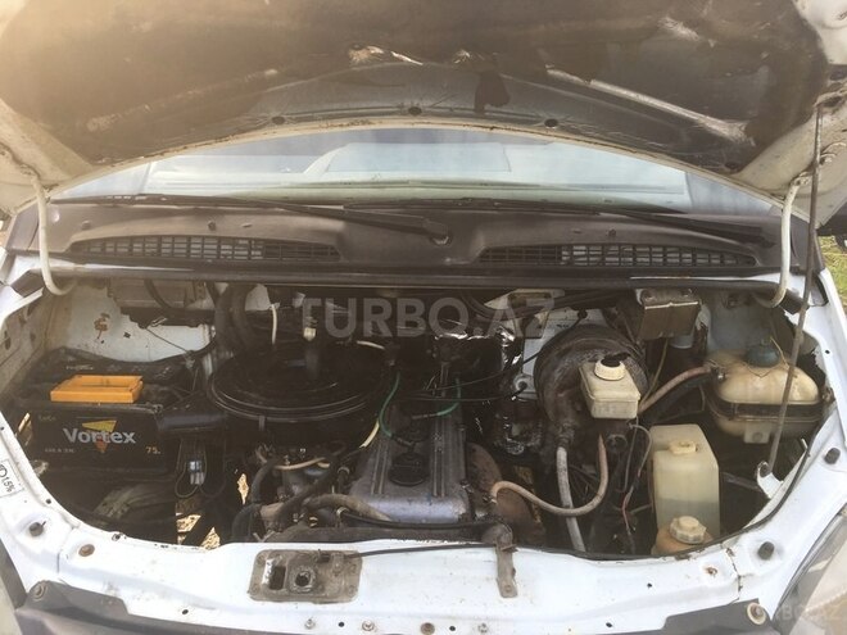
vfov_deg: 48.2
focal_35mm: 29
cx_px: 424
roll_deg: +1.1
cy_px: 318
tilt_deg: -18.1
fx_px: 710
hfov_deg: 61.7
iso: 25
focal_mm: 4.15
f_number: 2.2
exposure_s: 1/105
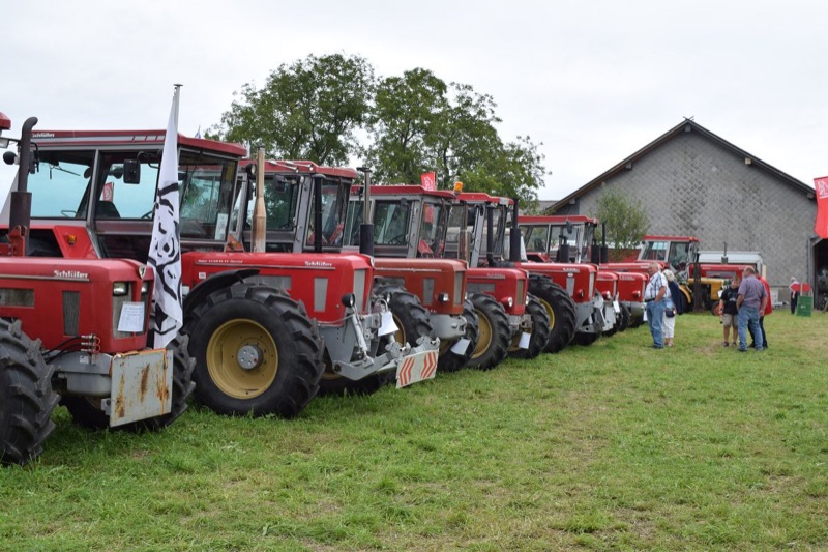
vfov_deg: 28.9
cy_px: 276
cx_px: 414
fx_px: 1069
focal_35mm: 46
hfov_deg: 42.3
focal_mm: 31
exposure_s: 1/320
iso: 200
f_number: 9
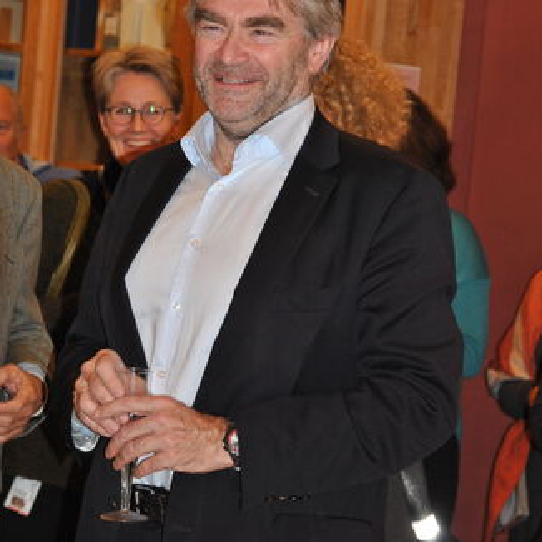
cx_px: 261
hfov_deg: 10.7
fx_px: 2905
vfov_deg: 10.7
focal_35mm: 164
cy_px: 222
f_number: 5.3
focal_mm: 80
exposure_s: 1/60
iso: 400
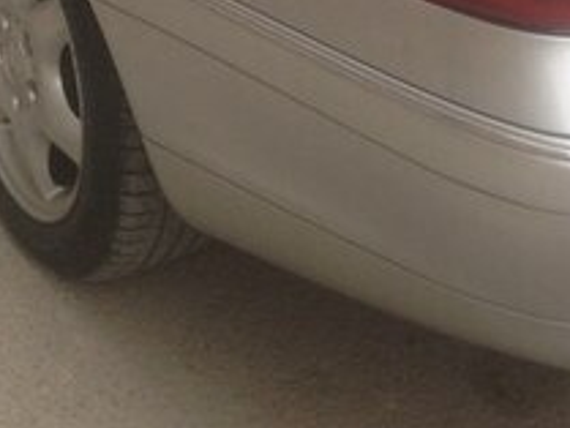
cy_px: -203
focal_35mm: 104
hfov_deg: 18.8
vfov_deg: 13.5
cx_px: 169
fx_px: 1713
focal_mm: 4.12
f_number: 2.4
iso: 50
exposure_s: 1/414
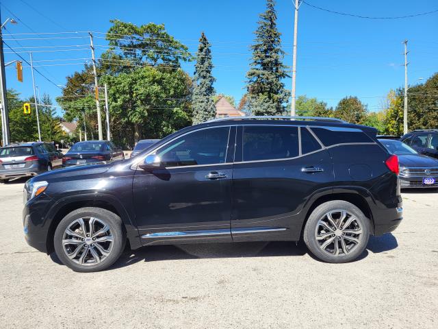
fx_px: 329
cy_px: 164
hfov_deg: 67.3
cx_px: 219
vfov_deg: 53.1
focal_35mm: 26
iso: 40
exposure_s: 1/1576
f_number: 1.8
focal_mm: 5.4
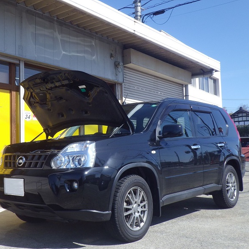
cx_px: 85
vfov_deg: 40.9
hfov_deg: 40.5
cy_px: 127
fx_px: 334
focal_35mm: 41
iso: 125
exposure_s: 1/500
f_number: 4.6
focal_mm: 6.1
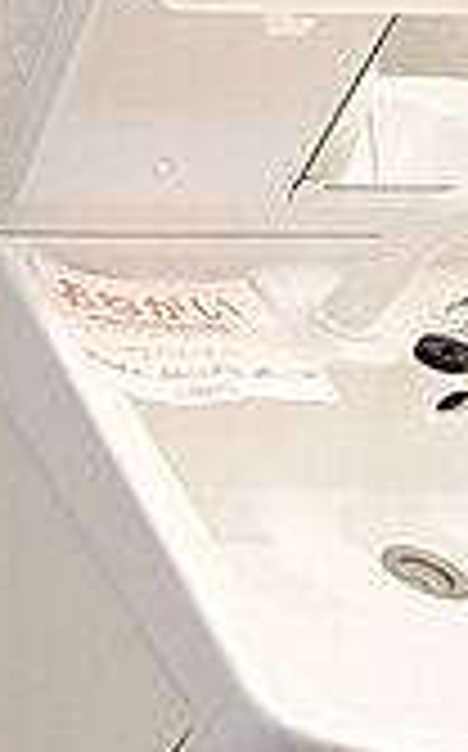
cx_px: -567
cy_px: 482
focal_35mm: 57
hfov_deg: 15.7
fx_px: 1166
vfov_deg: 35.5
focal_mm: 1.83
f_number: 2.2
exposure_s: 1/60
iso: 343
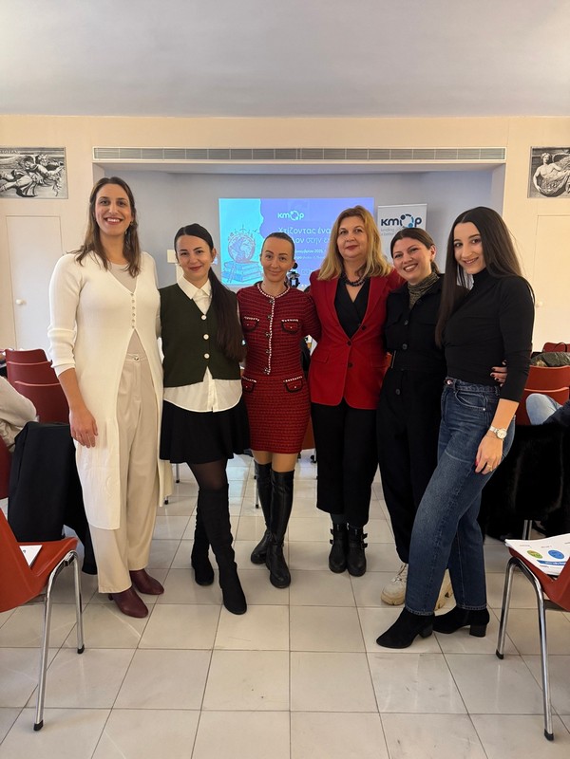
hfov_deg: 56.8
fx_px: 527
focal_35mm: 24
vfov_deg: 71.6
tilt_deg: -9.7
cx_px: 285
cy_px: 380
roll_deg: -0.9
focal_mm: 6.76
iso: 800
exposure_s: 1/60
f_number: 1.78
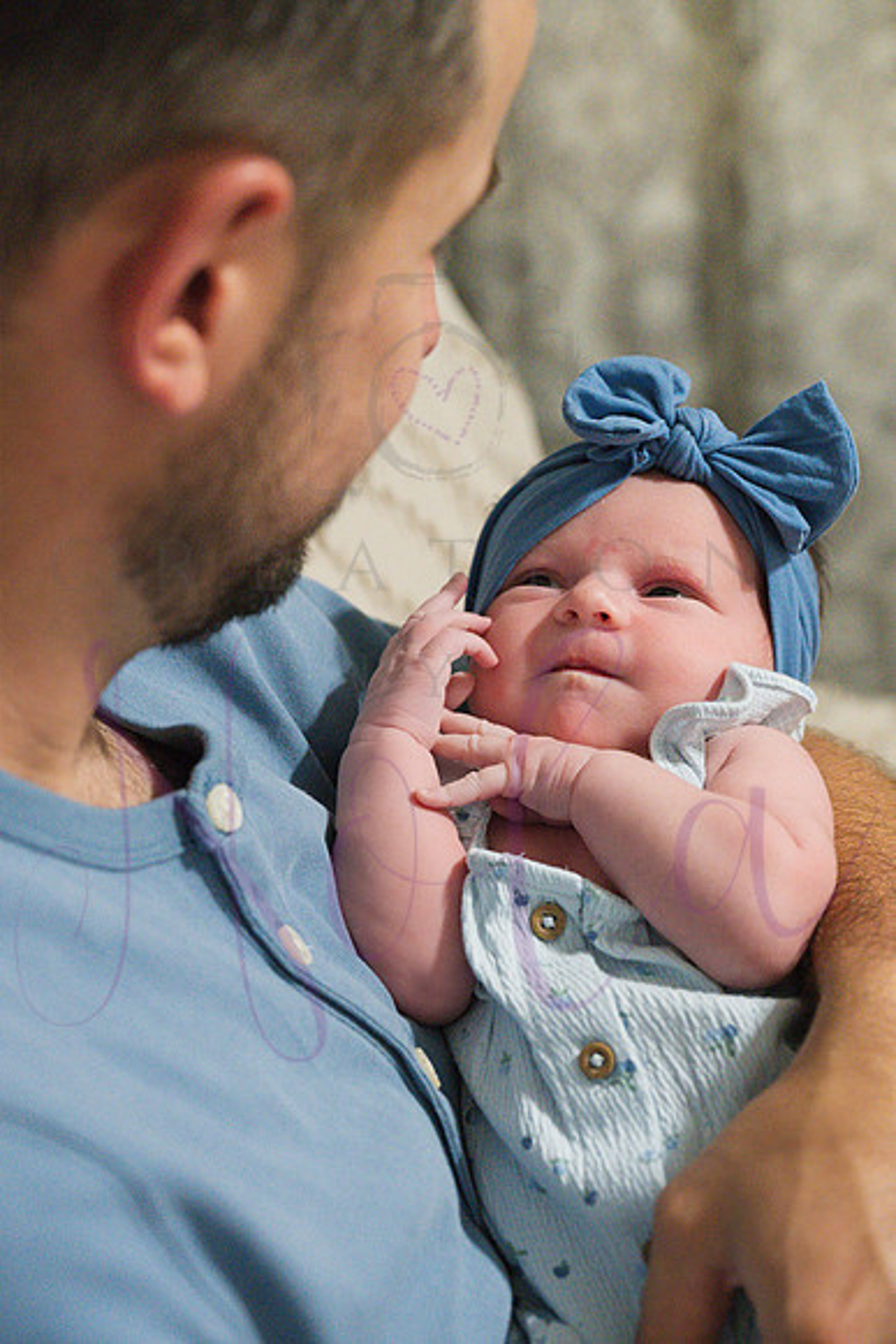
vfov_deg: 30.1
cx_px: 448
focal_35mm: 67
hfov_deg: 20.3
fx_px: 2500
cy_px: 672
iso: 3200
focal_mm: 67
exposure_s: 1/200
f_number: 4.5
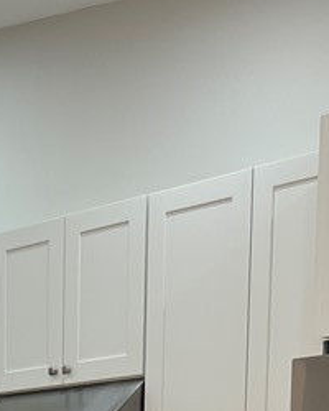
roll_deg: +1.2
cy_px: 710
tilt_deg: -8.8
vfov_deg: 16.0
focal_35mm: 104
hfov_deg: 14.1
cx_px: -115
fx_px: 1266
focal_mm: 5.7
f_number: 1.5
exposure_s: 1/120
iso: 80
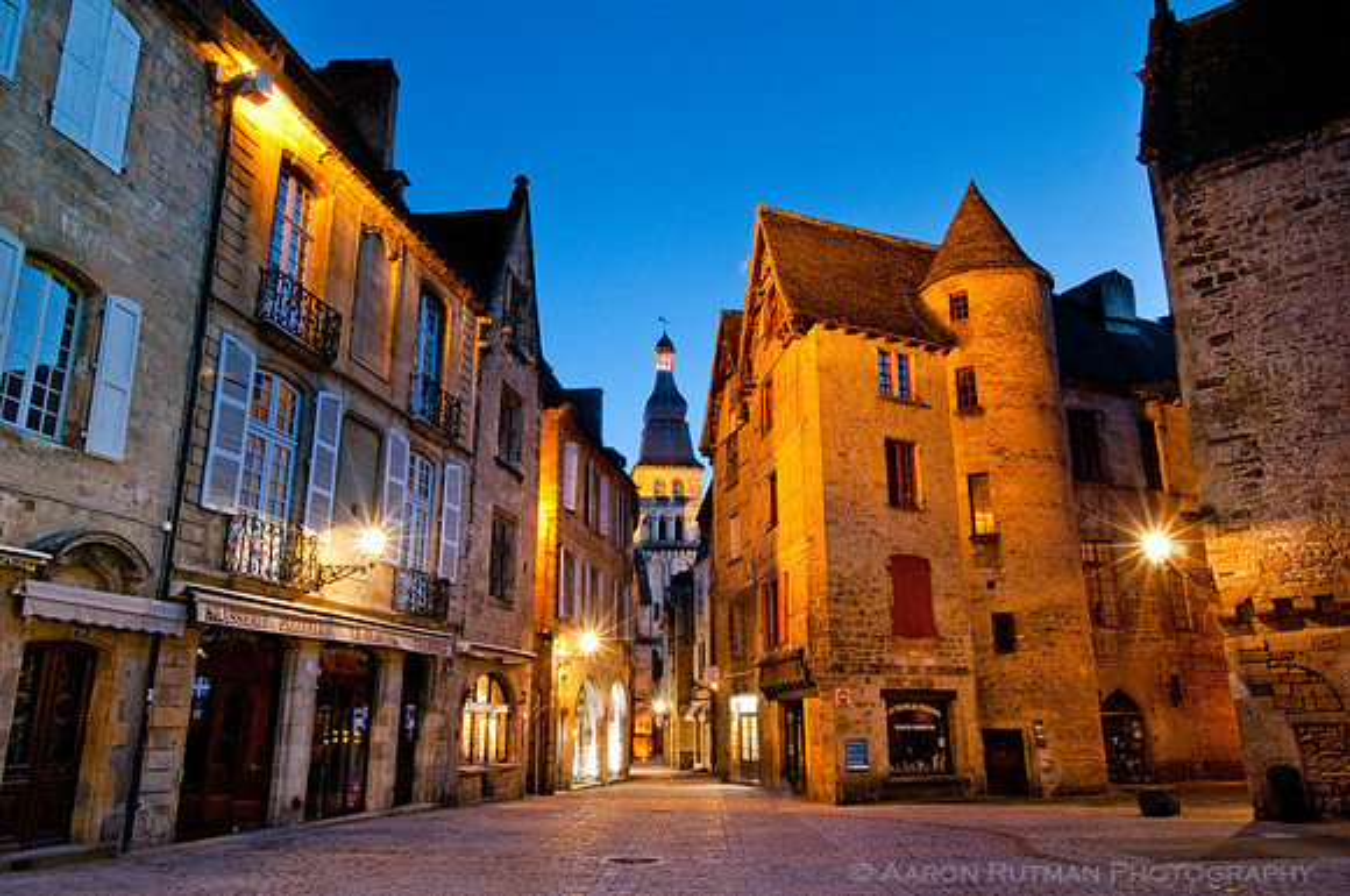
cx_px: 675
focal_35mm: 26
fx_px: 955
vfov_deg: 50.3
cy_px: 448
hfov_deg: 70.5
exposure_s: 10
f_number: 22
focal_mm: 17
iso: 200
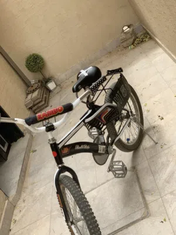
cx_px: 88
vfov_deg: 36.8
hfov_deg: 28.0
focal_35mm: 52
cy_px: 118
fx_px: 353
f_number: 2.4
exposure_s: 1/285
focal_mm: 6
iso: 16
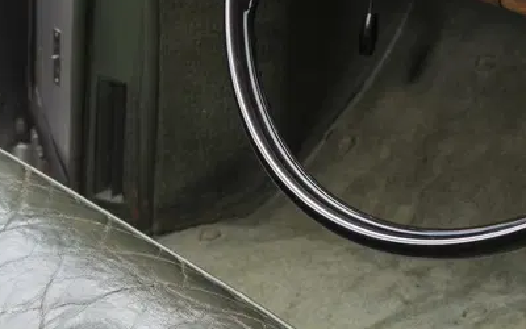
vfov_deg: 8.4
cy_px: -128
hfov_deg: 13.6
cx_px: 454
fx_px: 2193
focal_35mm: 153
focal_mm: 50
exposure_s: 1/5
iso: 125
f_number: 11
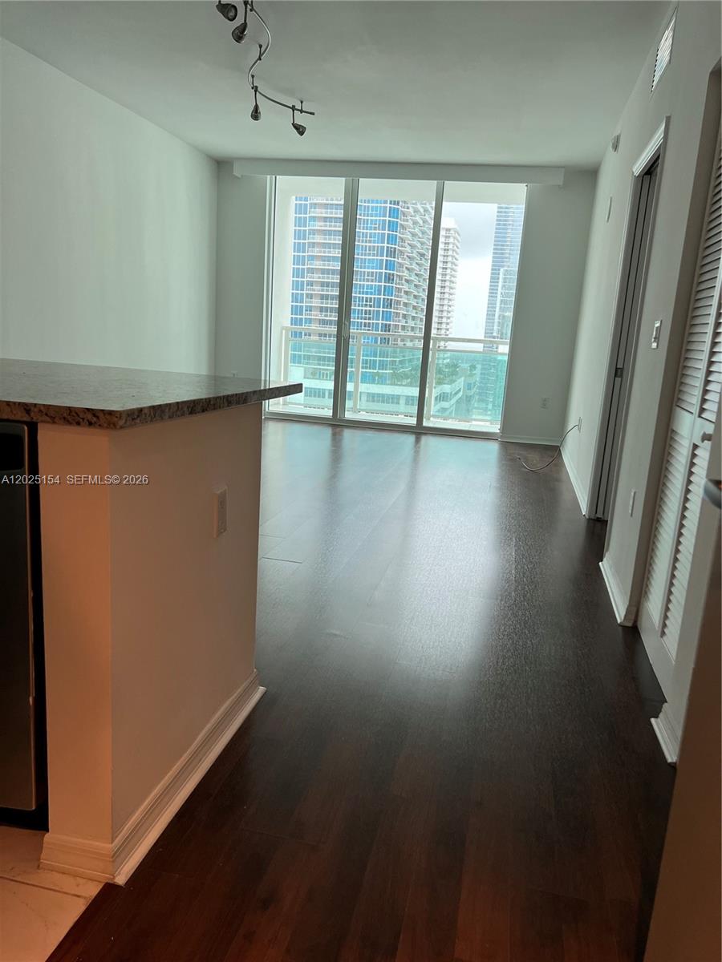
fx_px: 723
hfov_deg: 53.1
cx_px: 361
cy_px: 481
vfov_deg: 67.3
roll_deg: -3.5
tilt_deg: -12.5
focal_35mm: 26
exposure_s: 1/121
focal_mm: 5.7
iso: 100
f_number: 1.5
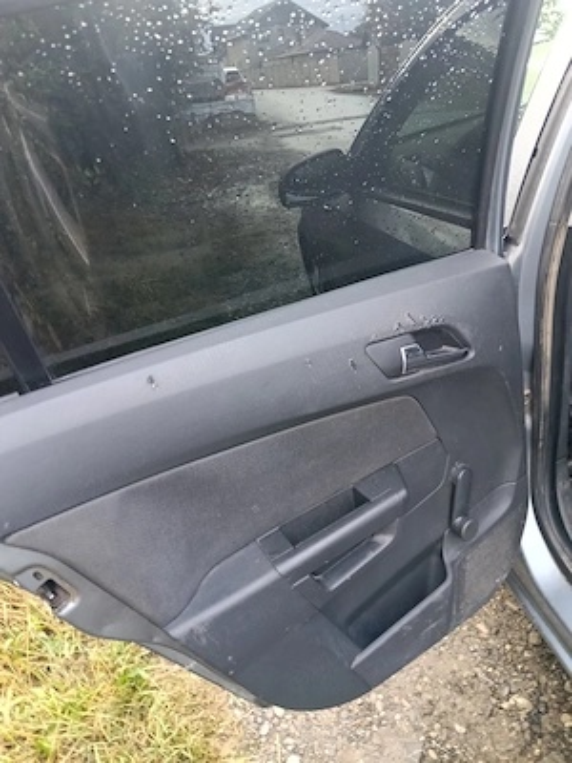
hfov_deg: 51.4
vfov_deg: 65.3
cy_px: 382
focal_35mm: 27
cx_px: 286
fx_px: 595
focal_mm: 3.98
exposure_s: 1/33.3
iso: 400
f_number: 1.8
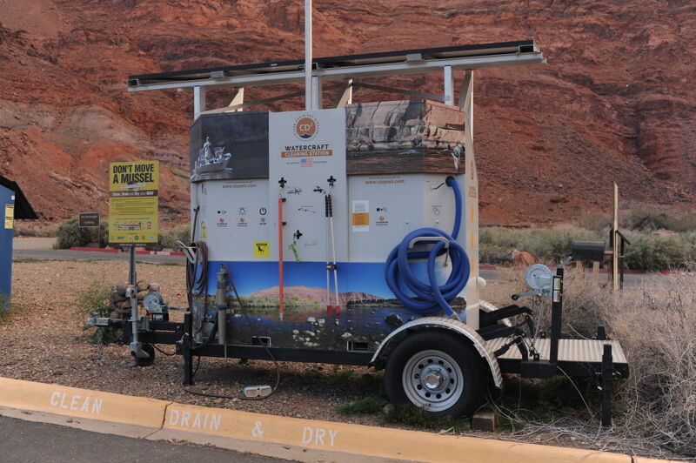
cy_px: 232
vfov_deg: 37.8
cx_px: 348
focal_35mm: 35
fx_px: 676
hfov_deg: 54.5
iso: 200
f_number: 6.3
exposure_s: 1/200
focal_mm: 35
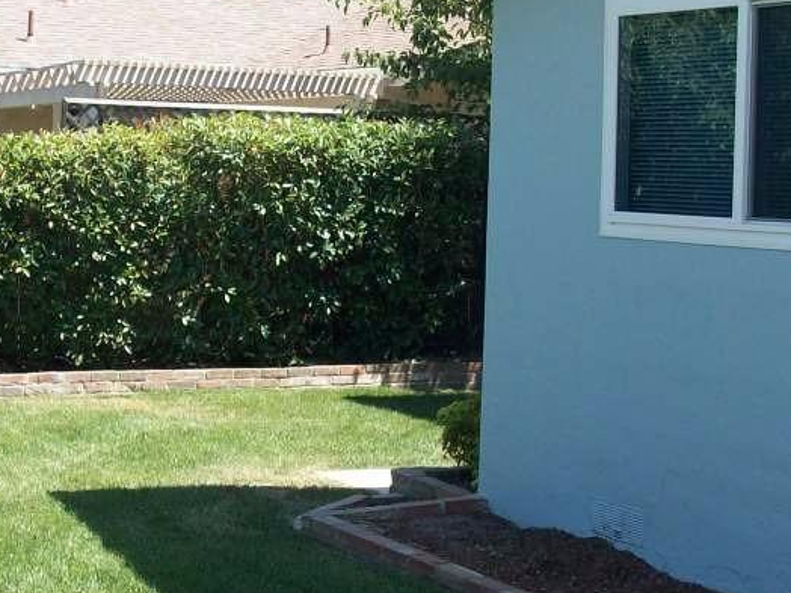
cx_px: 293
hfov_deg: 23.5
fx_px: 1897
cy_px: 273
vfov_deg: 17.8
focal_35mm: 83
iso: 64
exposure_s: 1/401
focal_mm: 5.7
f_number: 2.8
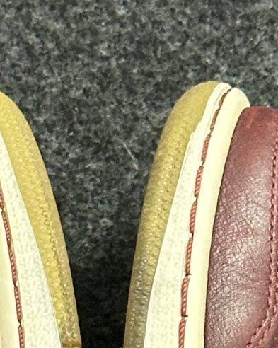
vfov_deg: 7.6
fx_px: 2512
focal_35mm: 244
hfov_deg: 6.3
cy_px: 659
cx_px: 102
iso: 320
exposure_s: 1/33
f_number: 1.78
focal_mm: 6.86
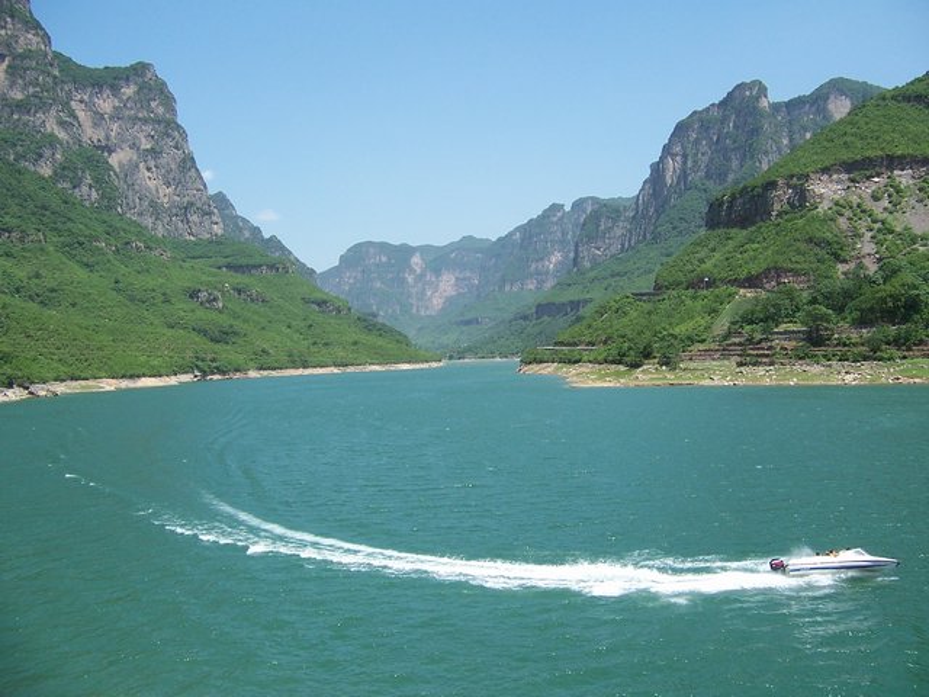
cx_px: 464
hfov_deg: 55.4
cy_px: 348
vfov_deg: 42.9
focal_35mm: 33
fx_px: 886
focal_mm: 5.5
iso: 100
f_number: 3.4
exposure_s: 1/1000
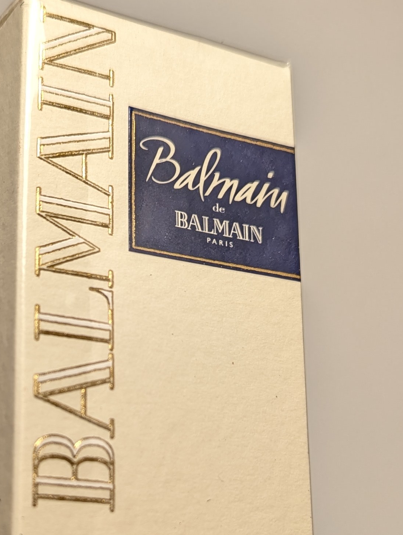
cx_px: 130
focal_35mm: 67
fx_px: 1037
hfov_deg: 21.9
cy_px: 383
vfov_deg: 28.6
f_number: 1.85
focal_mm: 6.81
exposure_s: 1/119
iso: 49
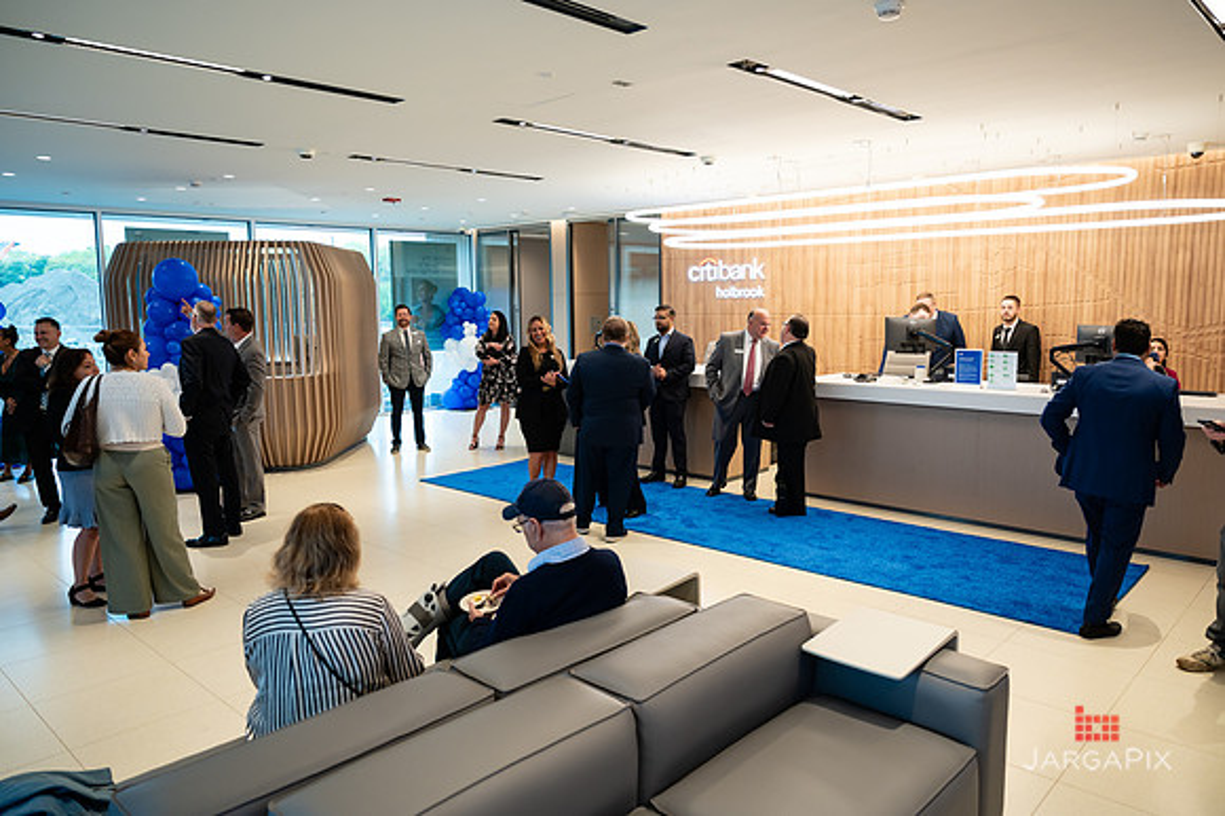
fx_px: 869
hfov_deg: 70.4
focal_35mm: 26
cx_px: 612
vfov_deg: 50.3
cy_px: 408
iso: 640
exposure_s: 1/200
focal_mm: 25
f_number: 3.2
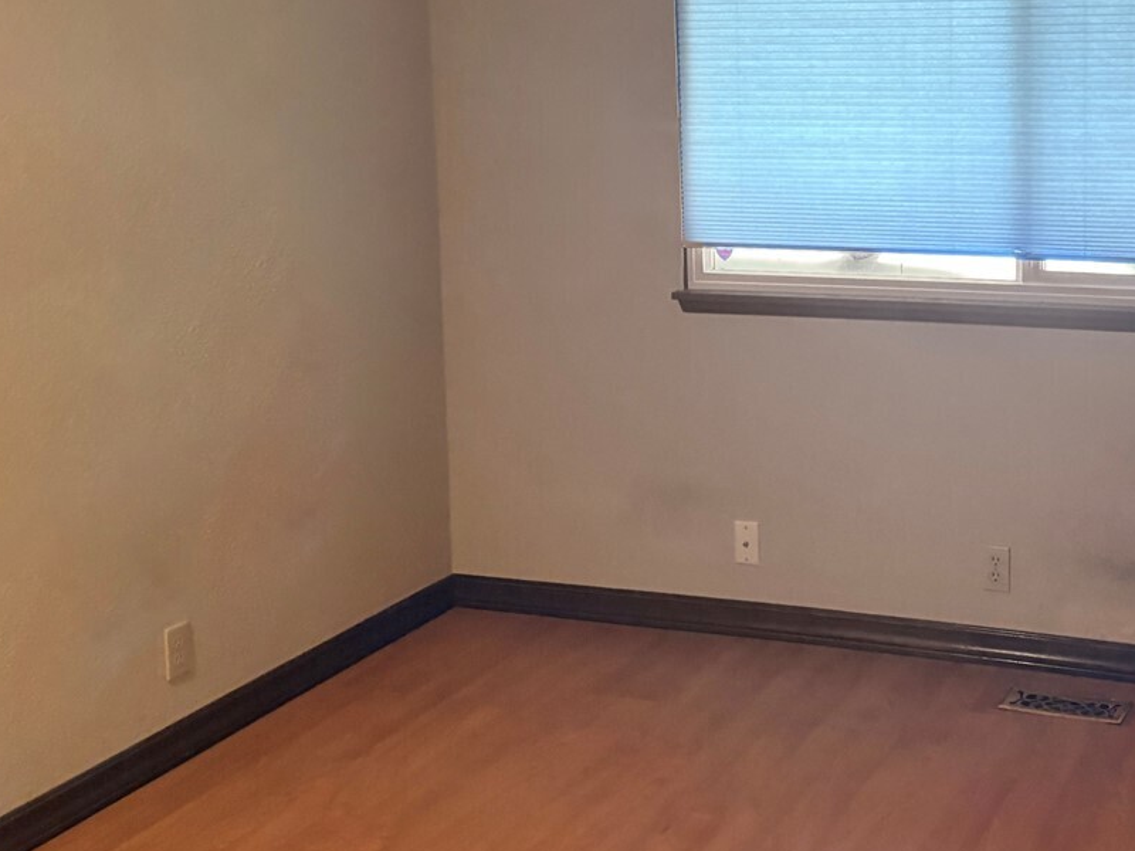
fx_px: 1705
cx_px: 867
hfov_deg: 35.9
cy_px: 189
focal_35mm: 52
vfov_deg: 27.6
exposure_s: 1/60
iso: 500
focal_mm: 5.96
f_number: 1.6
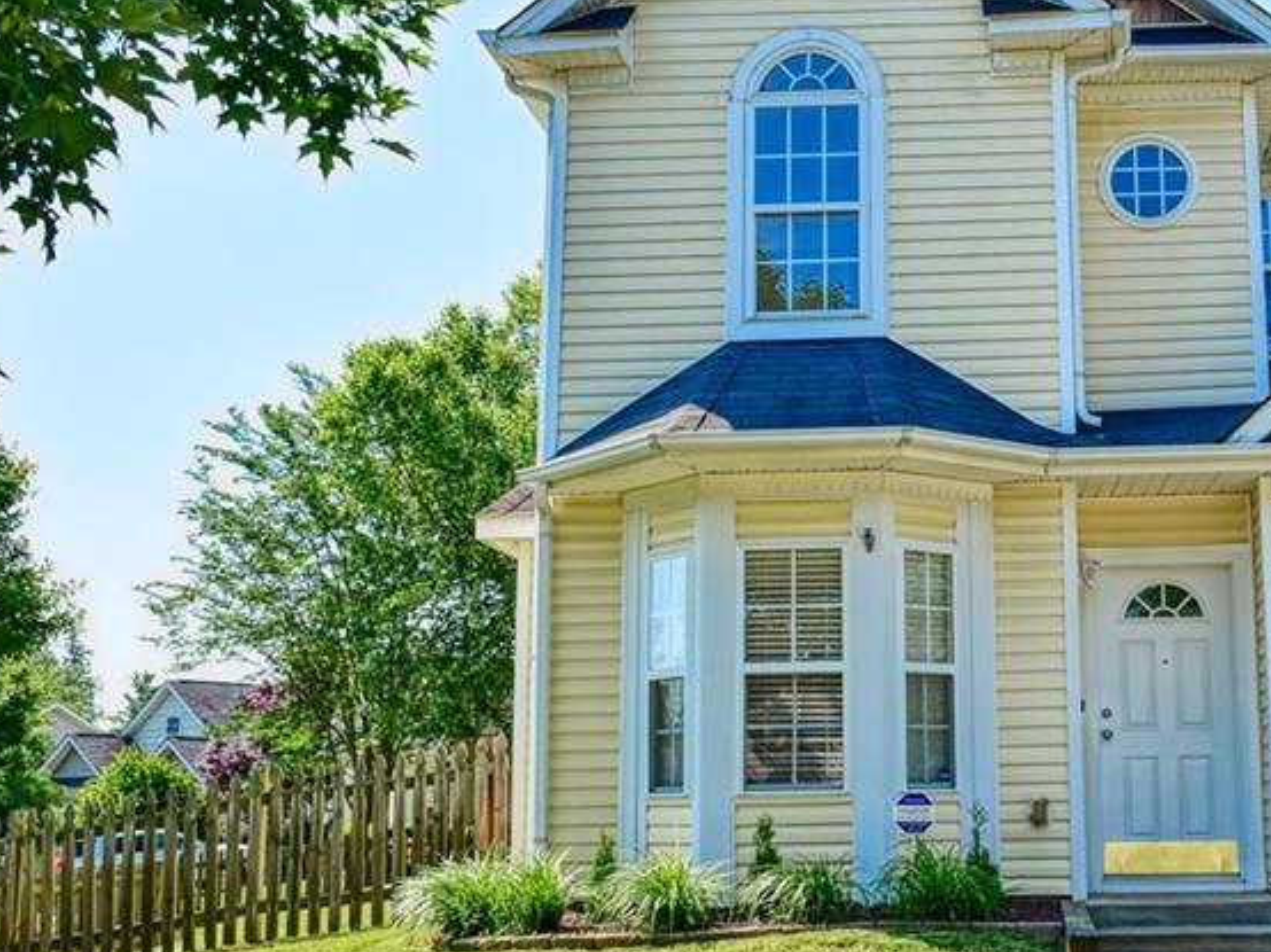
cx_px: 957
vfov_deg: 30.2
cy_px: 479
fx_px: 1762
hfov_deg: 38.6
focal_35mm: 48
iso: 125
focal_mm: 18
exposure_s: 1/125
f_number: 10
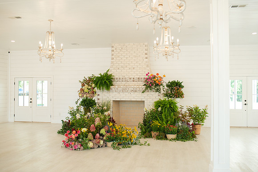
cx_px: 129
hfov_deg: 53.9
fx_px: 254
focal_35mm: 35
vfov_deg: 37.4
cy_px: 86
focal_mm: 35
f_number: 3.2
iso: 400
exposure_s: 1/250
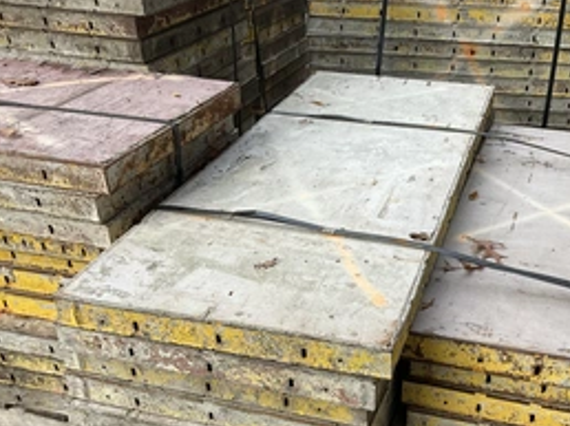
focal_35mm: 45
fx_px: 740
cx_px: 371
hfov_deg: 41.7
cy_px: 322
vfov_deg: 31.5
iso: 25
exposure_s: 1/422
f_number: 1.8
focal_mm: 3
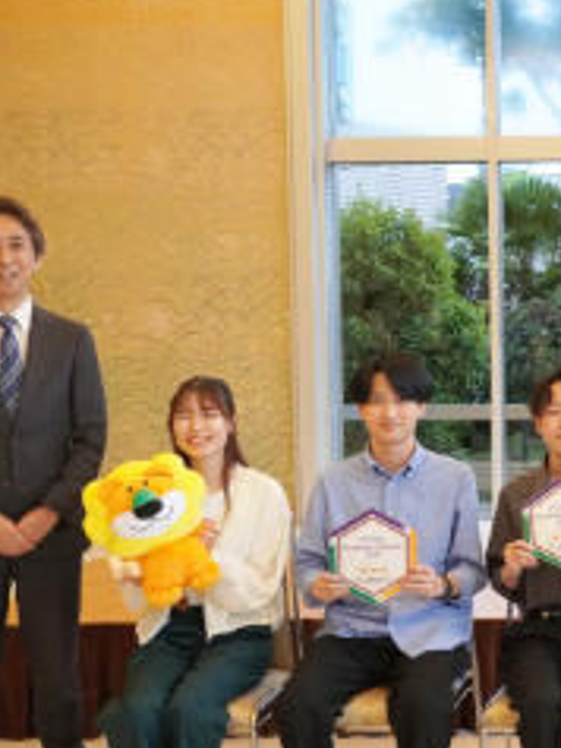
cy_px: 380
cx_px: 659
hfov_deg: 20.6
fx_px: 1446
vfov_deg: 29.0
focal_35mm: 67
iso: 1600
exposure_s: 1/160
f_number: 4
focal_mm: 22
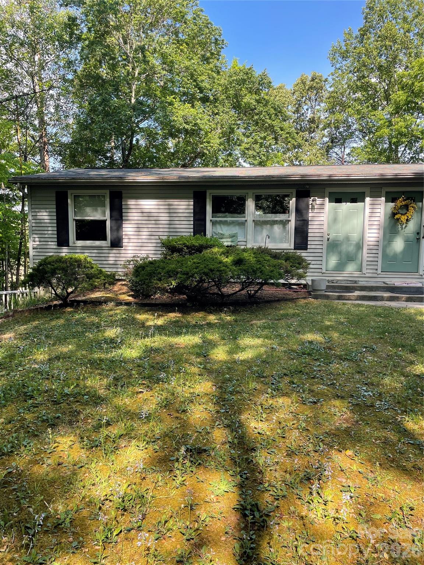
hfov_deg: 53.1
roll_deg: +0.2
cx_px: 212
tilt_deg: -3.8
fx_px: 425
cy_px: 282
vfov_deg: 67.3
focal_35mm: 26
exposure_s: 1/479
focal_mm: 4.2
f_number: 1.6
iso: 32
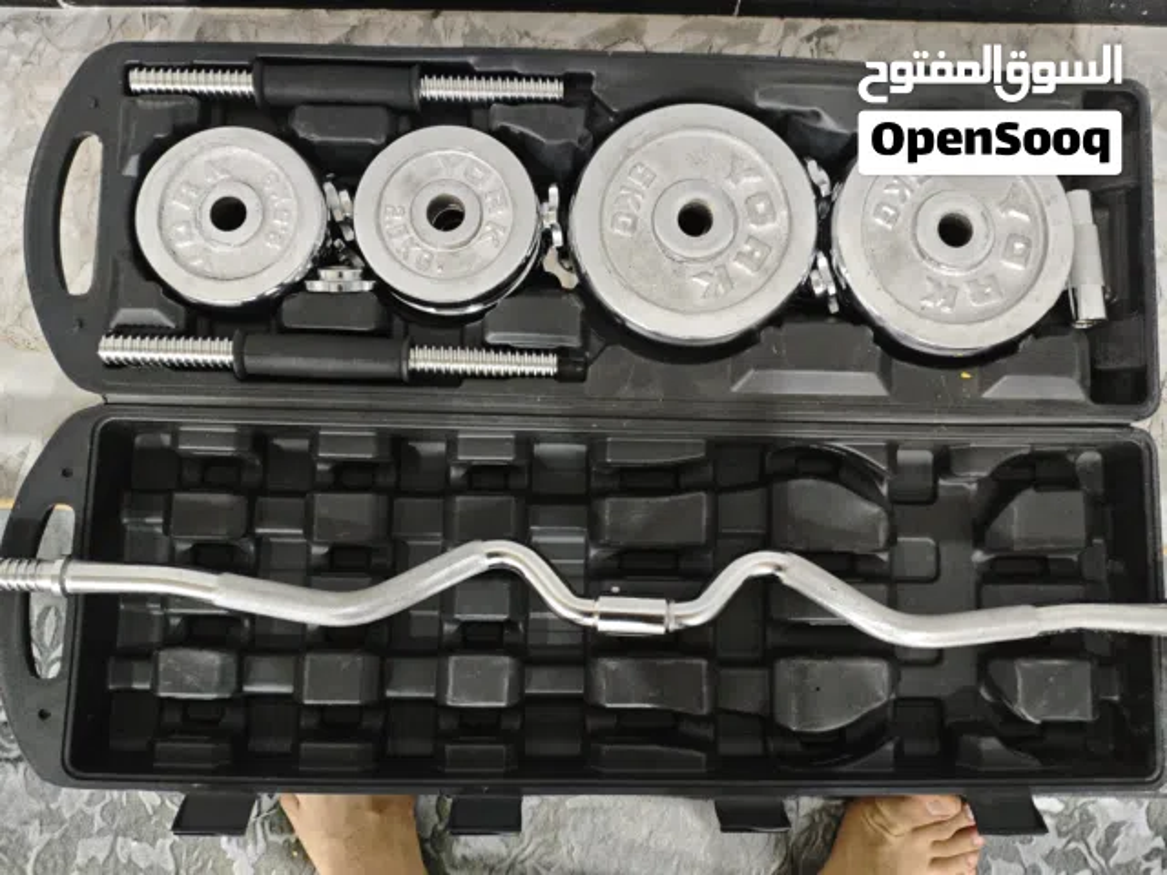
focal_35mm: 26
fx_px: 877
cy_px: 438
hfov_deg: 67.3
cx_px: 584
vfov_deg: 53.1
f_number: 1.5
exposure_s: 1/66.7
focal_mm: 4.94
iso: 1000
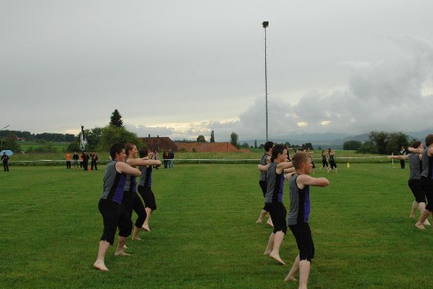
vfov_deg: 28.6
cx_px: 245
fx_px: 565
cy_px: 171
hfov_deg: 41.8
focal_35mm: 47
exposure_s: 1/320
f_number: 9
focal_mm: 24
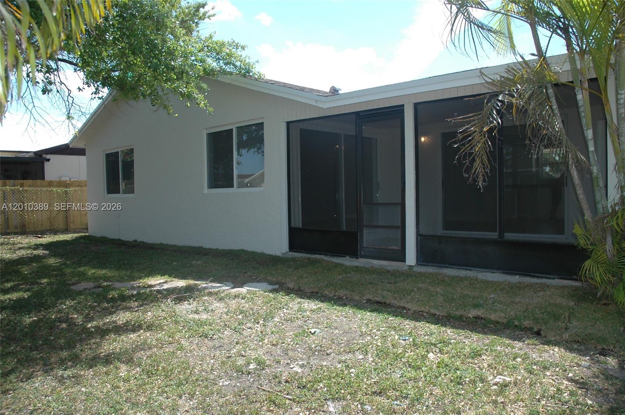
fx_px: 468
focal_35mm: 27
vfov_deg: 47.8
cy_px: 208
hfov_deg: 67.5
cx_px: 312
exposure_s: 1/500
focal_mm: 18
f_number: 5
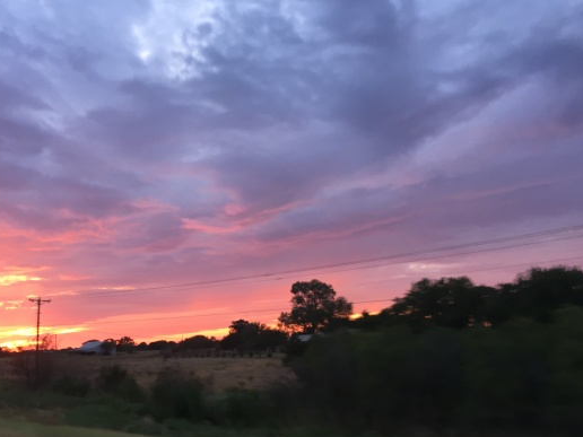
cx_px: 225
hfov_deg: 50.9
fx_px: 606
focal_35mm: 36
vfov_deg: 39.5
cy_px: 262
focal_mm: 4.15
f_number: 2.2
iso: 50
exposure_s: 1/30
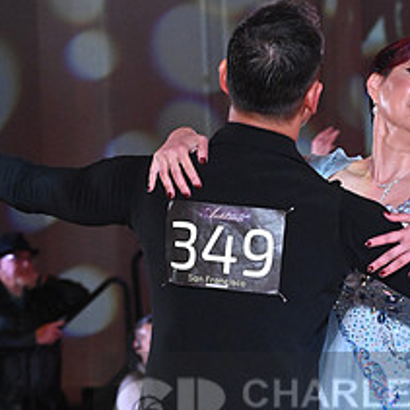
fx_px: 3189
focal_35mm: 238
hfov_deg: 7.3
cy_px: 418
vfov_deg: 7.3
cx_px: 362
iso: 6400
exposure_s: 1/400
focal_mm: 102
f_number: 6.3
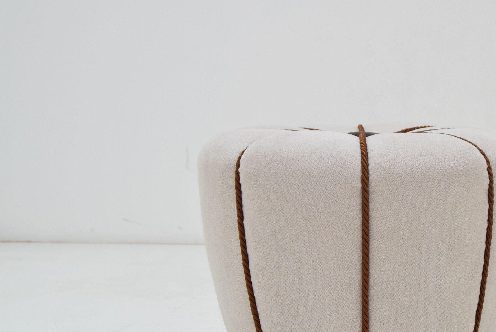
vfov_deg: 20.2
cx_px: 366
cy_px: 233
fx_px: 924
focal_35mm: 67
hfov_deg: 29.6
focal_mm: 28
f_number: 6.3
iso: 1600
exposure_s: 1/160
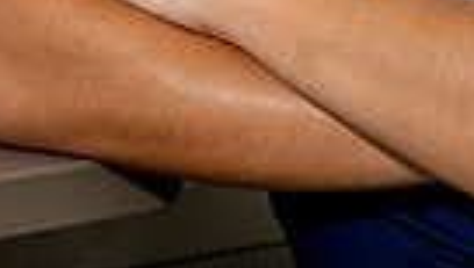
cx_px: 264
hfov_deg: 8.2
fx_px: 3298
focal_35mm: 262
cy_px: -397
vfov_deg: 4.5
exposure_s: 1/250
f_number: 8
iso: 400
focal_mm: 43
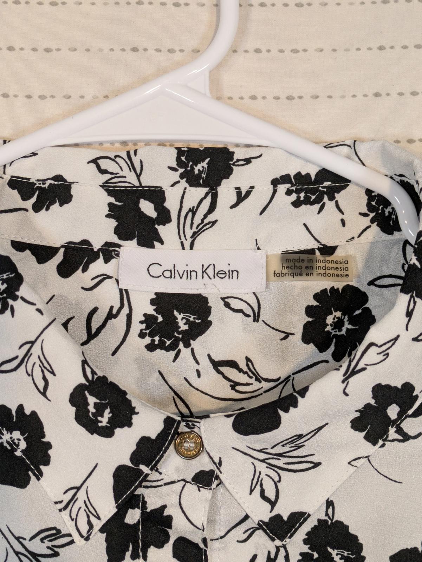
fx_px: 829
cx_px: 211
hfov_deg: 28.6
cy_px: 281
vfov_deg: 37.5
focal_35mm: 51
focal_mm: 5.43
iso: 341
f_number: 1.89
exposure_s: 1/120
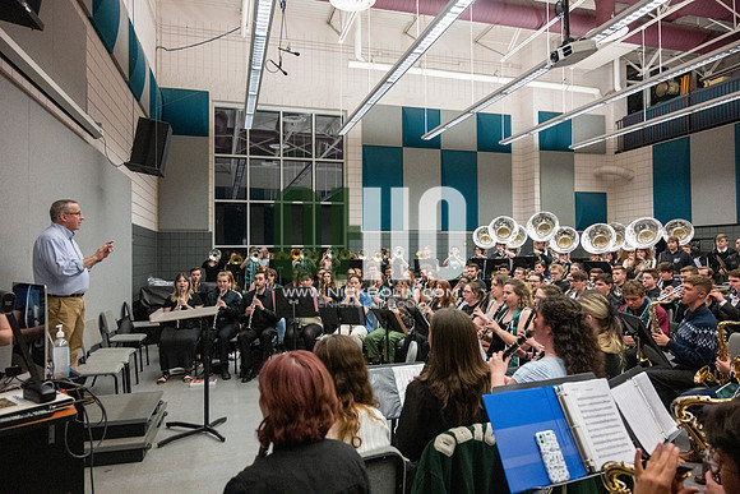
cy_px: 247
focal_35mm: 24
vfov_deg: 53.2
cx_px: 370
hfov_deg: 73.7
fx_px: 493
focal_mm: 24
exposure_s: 1/500
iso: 10000
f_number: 4
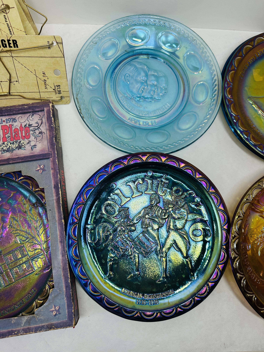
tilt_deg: -81.6
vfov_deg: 71.6
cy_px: 176
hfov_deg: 56.8
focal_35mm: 24
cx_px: 132
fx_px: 244
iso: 80
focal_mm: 6.86
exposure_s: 1/685
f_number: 1.78
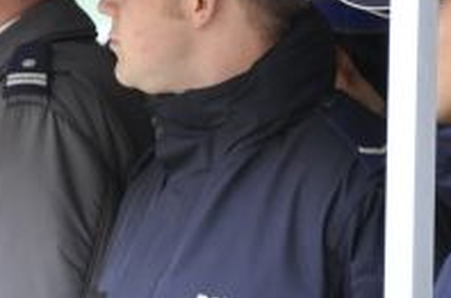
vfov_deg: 4.0
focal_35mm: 340
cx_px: 276
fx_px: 4249
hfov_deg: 6.1
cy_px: -17
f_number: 5.3
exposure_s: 1/50
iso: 800
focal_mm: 70
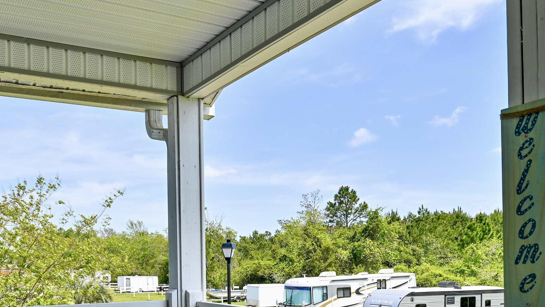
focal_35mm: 36
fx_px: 520
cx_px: 177
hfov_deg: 54.1
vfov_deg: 31.4
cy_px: 274
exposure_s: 1/160
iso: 100
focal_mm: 20
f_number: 9
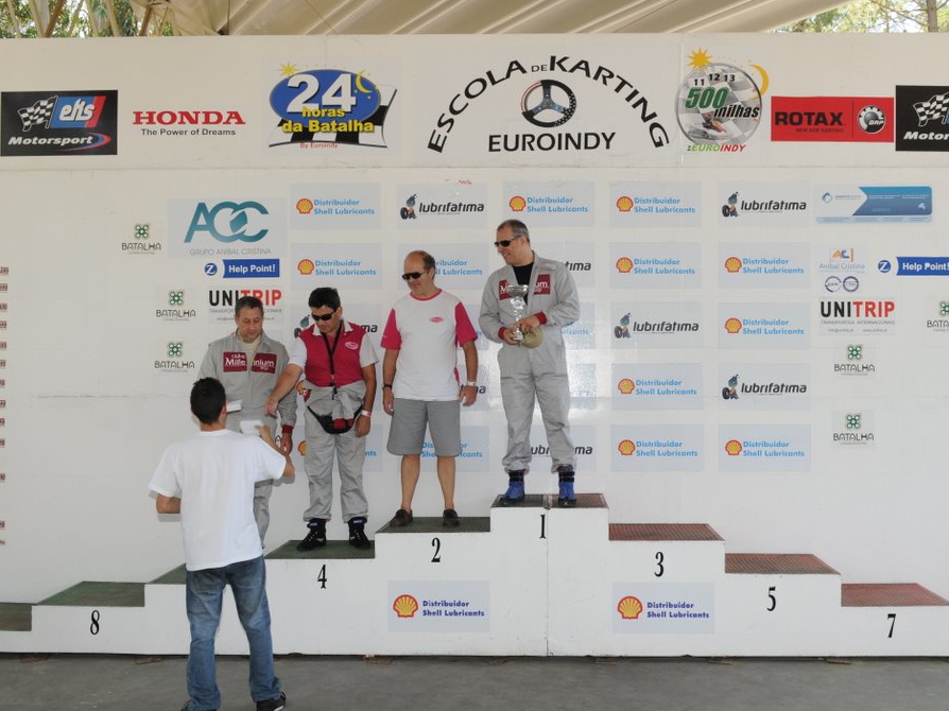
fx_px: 904
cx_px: 532
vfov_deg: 42.9
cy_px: 356
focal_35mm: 33
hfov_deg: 55.2
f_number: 8
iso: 400
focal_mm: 20
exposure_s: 1/60
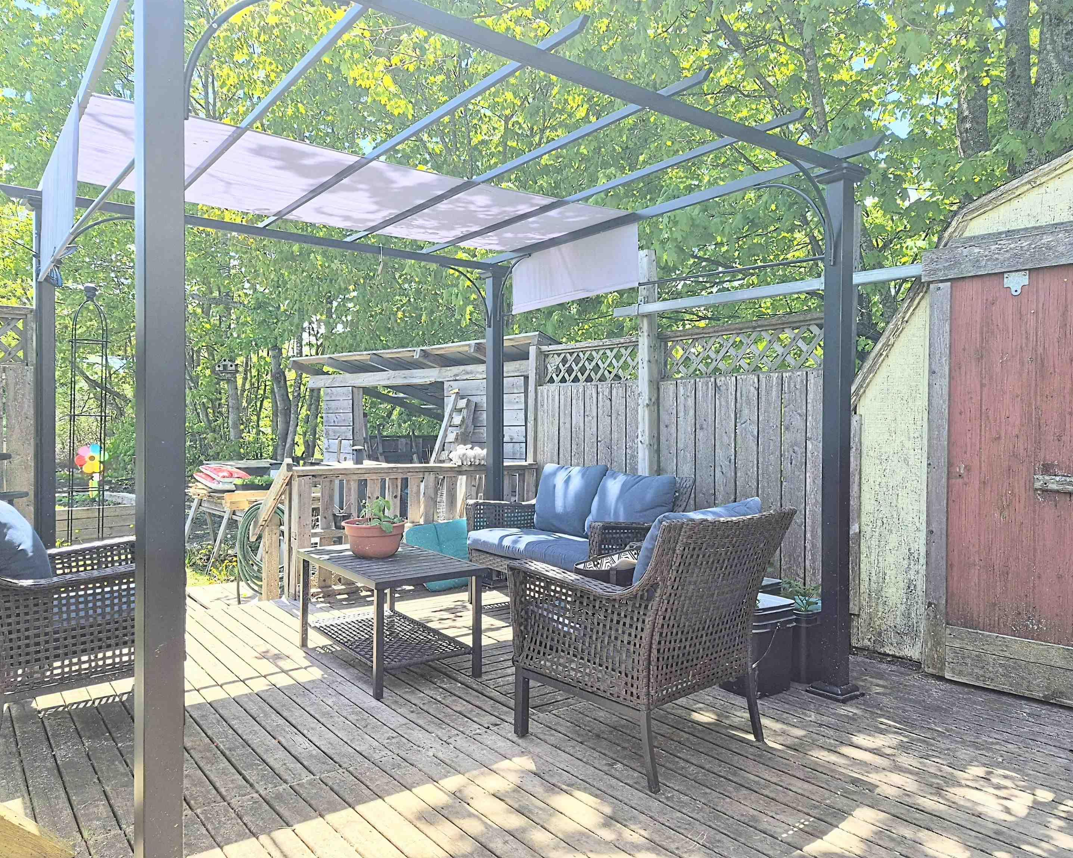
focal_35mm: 24
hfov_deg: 70.3
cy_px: 429
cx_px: 532
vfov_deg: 58.8
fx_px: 762
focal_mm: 5.4
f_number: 1.8
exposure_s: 1/1368
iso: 80
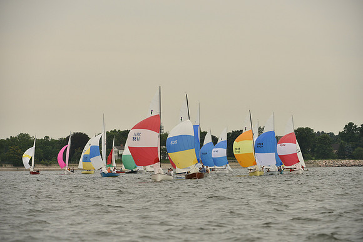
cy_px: 121
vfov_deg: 6.5
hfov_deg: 9.8
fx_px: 2118
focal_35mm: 210
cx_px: 182
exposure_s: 1/1250
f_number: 5.6
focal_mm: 210
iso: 320
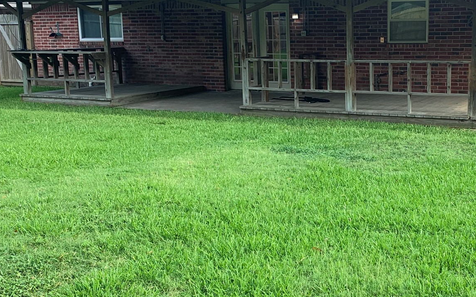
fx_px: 636
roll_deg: +0.0
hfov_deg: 40.3
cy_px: 147
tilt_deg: -9.9
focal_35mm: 49
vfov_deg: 26.3
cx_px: 333
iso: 25
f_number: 1.8
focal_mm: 4.25
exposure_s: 1/333
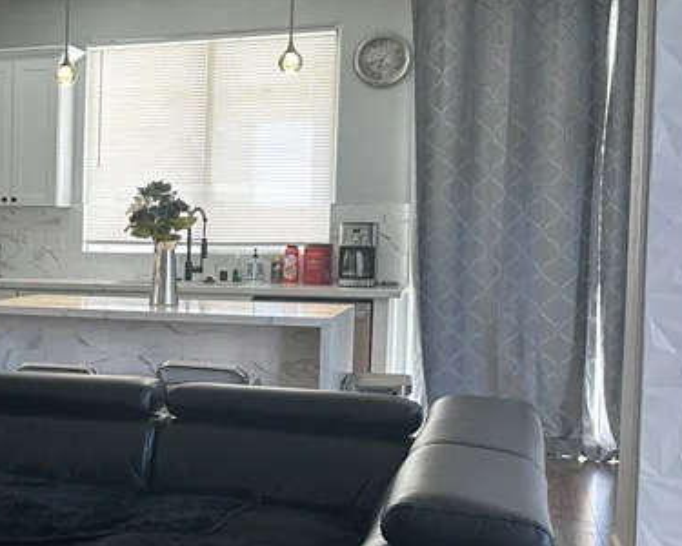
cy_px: 302
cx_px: -136
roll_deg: -0.5
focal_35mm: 64
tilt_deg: -3.9
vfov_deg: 23.8
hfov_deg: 26.3
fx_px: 1292
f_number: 1.78
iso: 80
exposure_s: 1/120
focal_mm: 6.86
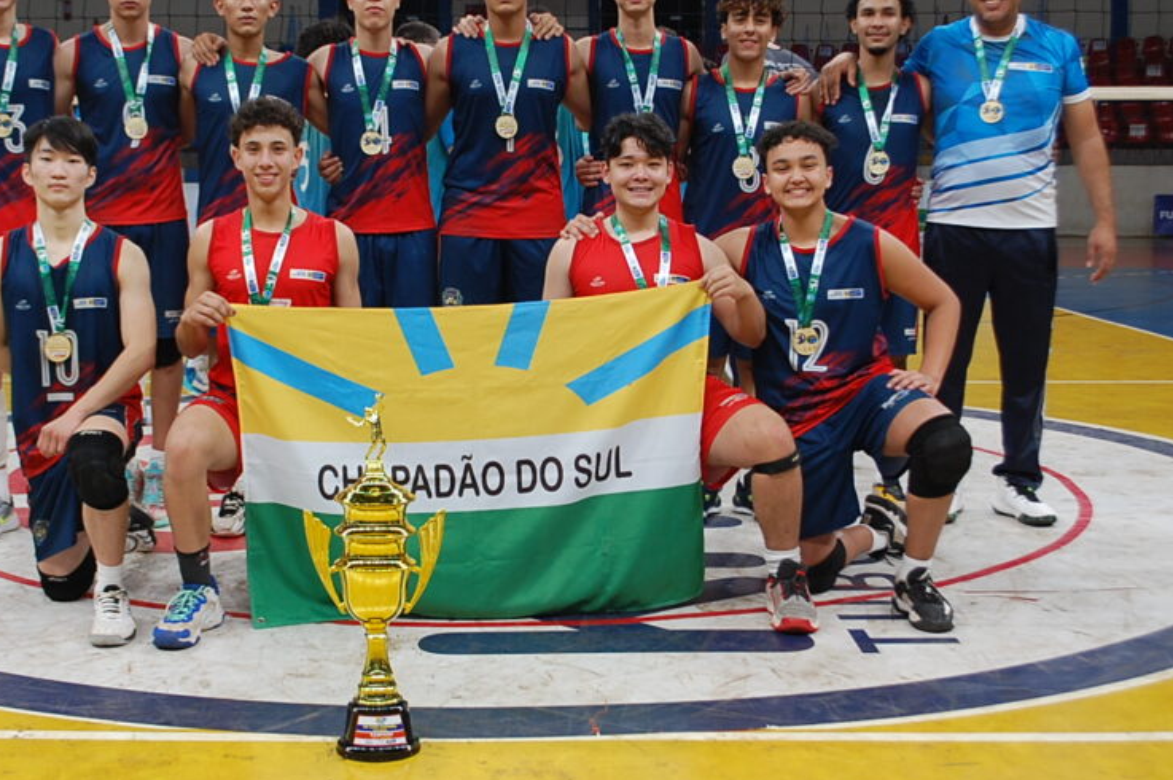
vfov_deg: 26.9
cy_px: 349
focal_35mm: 50
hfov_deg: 39.5
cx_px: 487
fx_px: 1628
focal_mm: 24
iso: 400
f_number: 4.2
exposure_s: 1/60
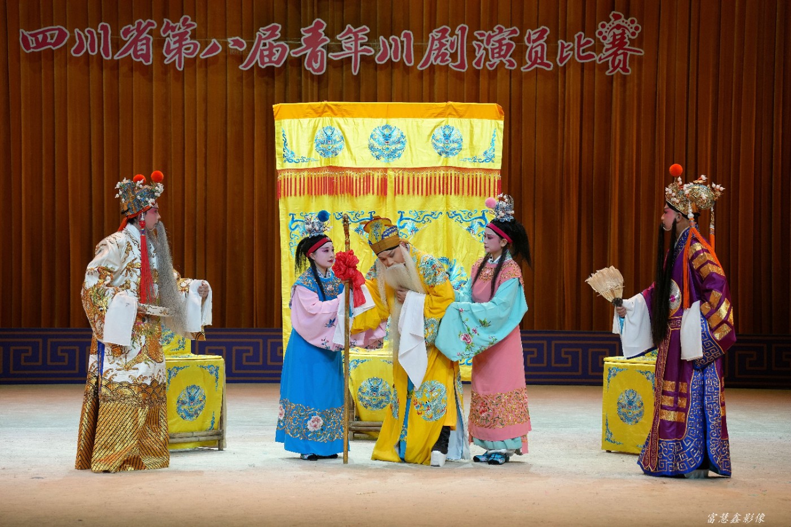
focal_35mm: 96
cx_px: 396
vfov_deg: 14.2
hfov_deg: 21.2
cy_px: 264
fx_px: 2109
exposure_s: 1/160
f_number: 5.6
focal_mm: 96
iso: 400
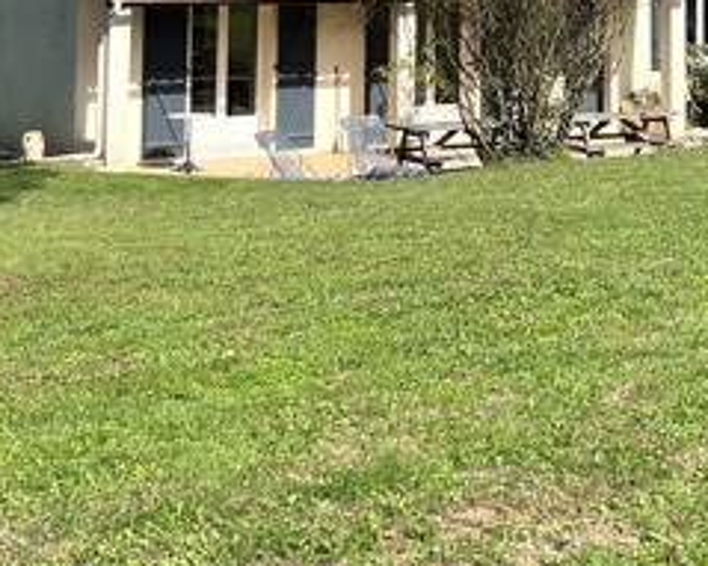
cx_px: 539
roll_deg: +0.0
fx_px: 1780
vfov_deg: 16.8
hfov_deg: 22.3
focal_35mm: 85
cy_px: -210
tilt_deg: +4.3
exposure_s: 1/2358
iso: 50
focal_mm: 5.1
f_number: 1.6
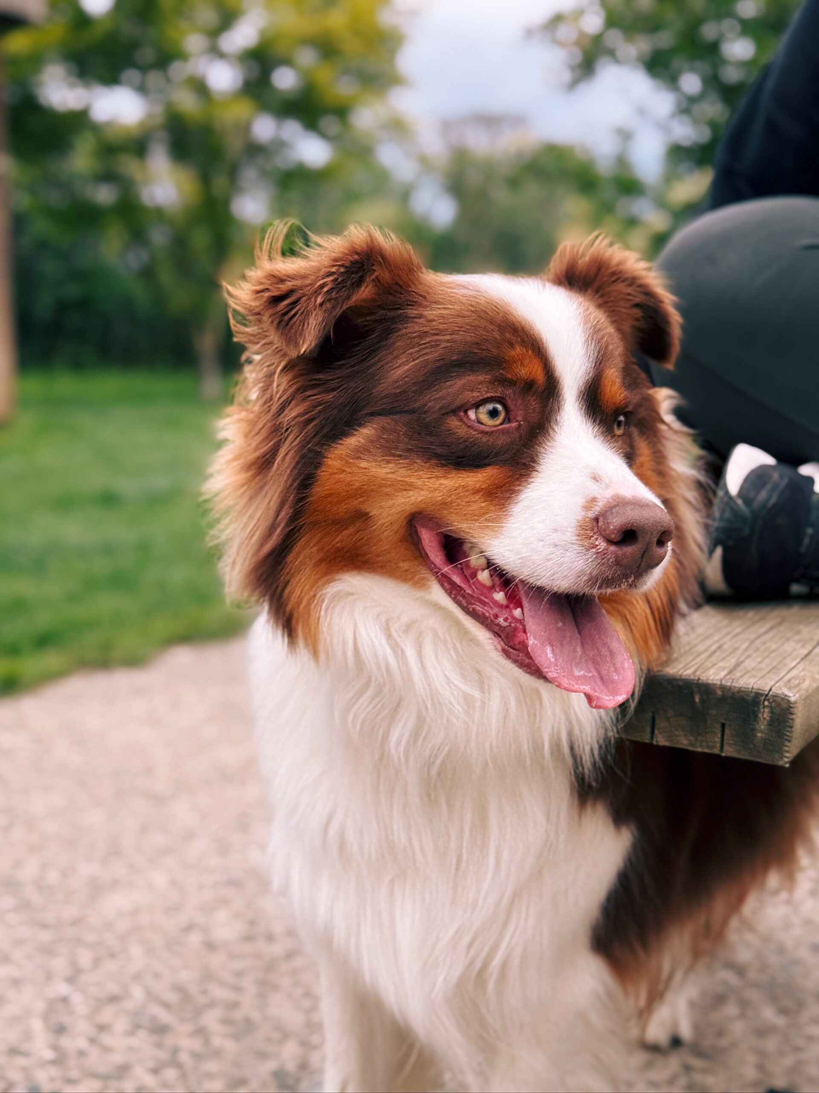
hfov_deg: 30.3
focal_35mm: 48
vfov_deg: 39.7
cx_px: 410
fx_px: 1514
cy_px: 546
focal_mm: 6.76
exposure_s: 1/1560
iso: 64
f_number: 1.78
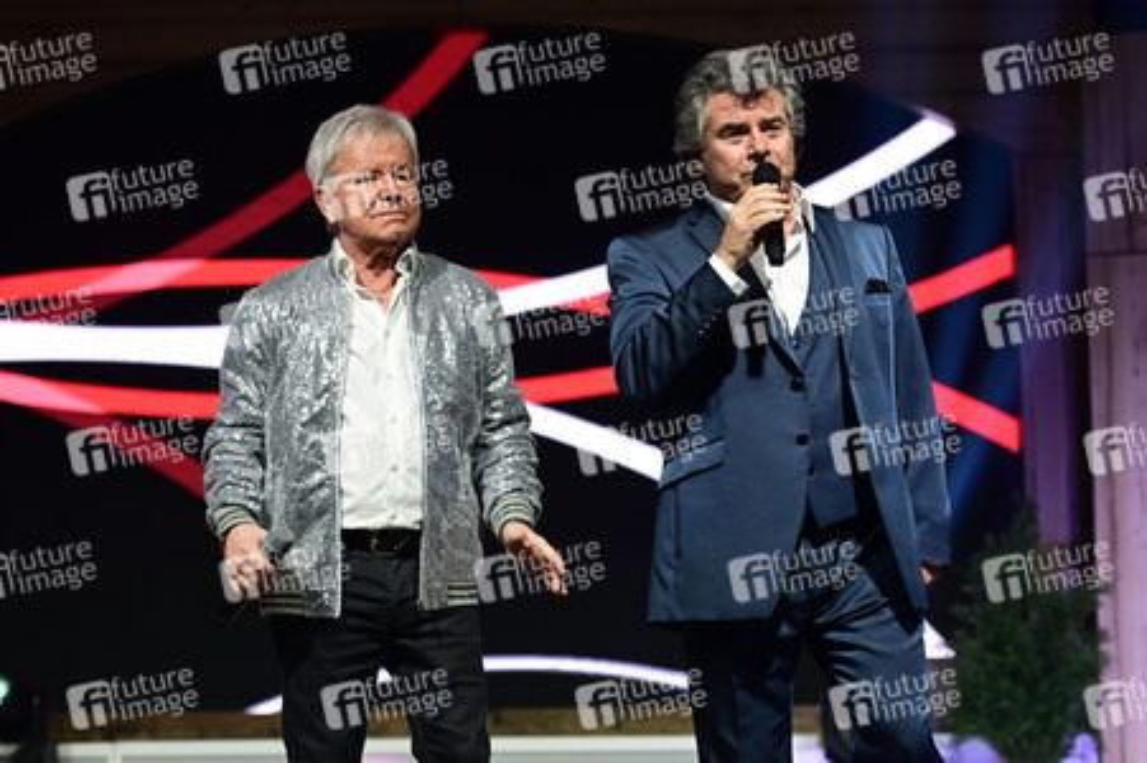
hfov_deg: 25.4
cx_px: 574
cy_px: 382
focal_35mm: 80
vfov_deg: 17.0
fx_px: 2547
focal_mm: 80
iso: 800
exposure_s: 1/200
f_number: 2.8
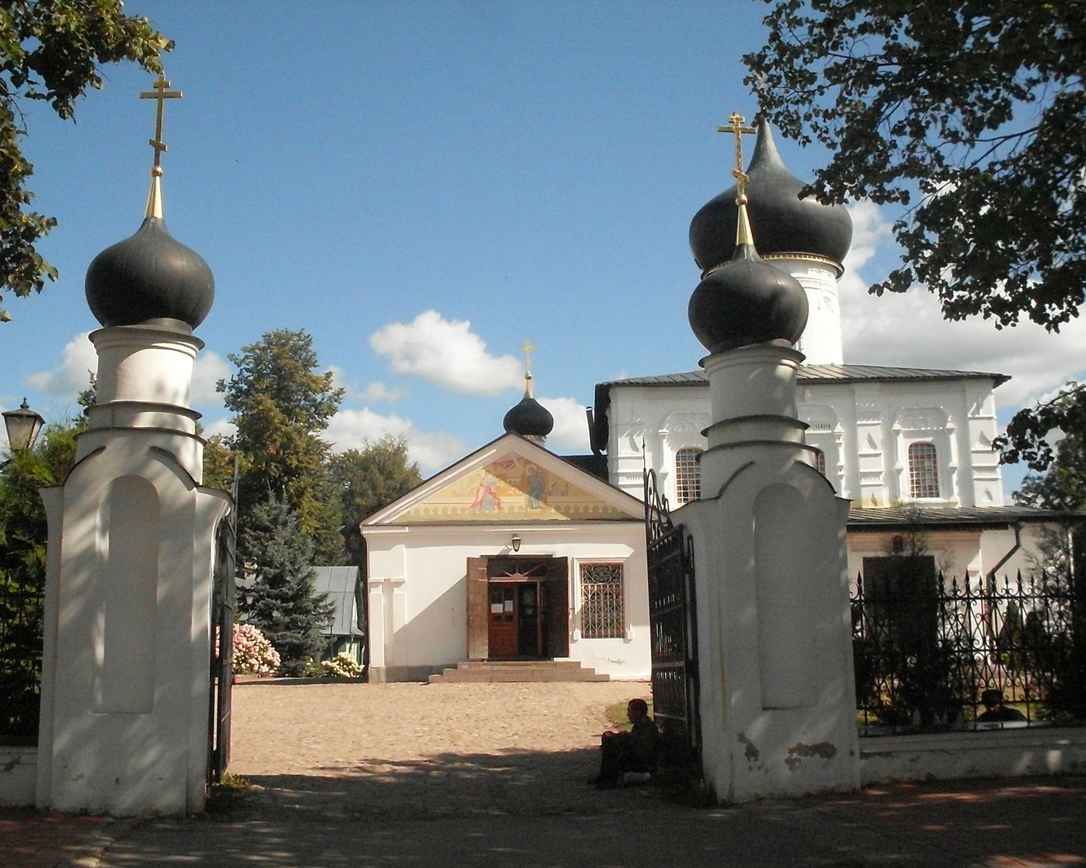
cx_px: 535
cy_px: 437
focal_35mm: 40
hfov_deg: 45.8
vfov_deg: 37.3
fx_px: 1286
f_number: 8.4
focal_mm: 6.3
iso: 400
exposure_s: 1/1000
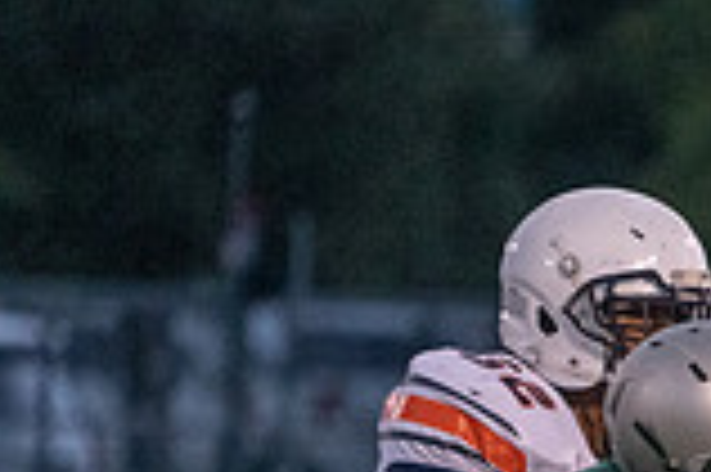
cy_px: 793
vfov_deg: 0.9
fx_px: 28943
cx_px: 1300
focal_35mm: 1467
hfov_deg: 1.4
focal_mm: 400
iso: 10000
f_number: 5.6
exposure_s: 1/1000
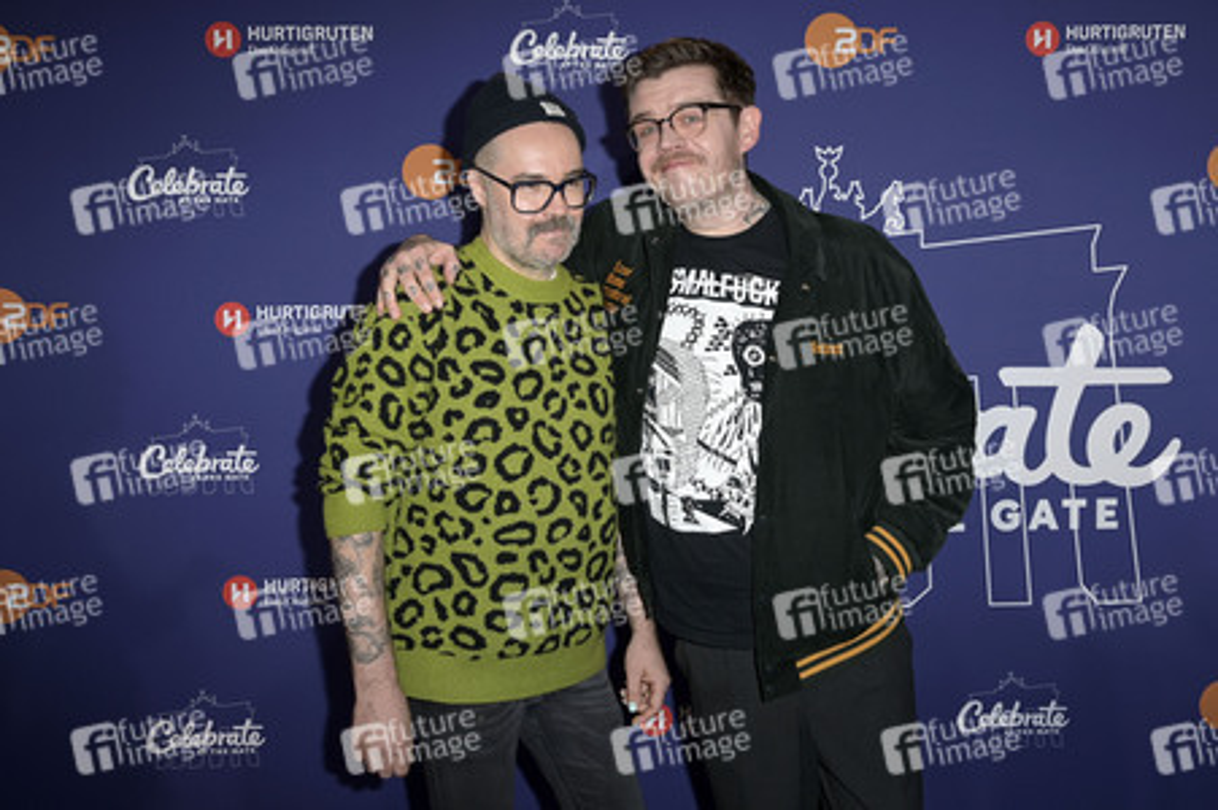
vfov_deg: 36.8
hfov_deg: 53.2
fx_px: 1217
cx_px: 609
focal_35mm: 36
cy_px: 405
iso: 500
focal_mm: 36
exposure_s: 1/200
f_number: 5.6
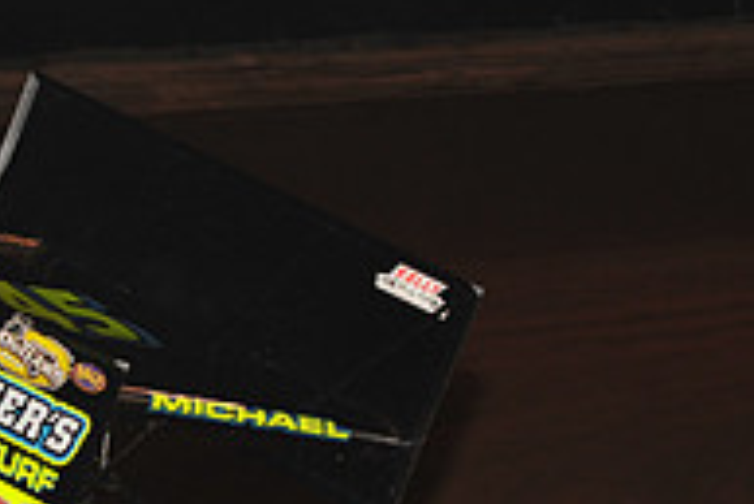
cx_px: -8
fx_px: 7042
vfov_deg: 4.1
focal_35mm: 336
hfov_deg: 6.1
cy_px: 543
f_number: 6.3
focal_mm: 112
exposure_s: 1/320
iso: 800
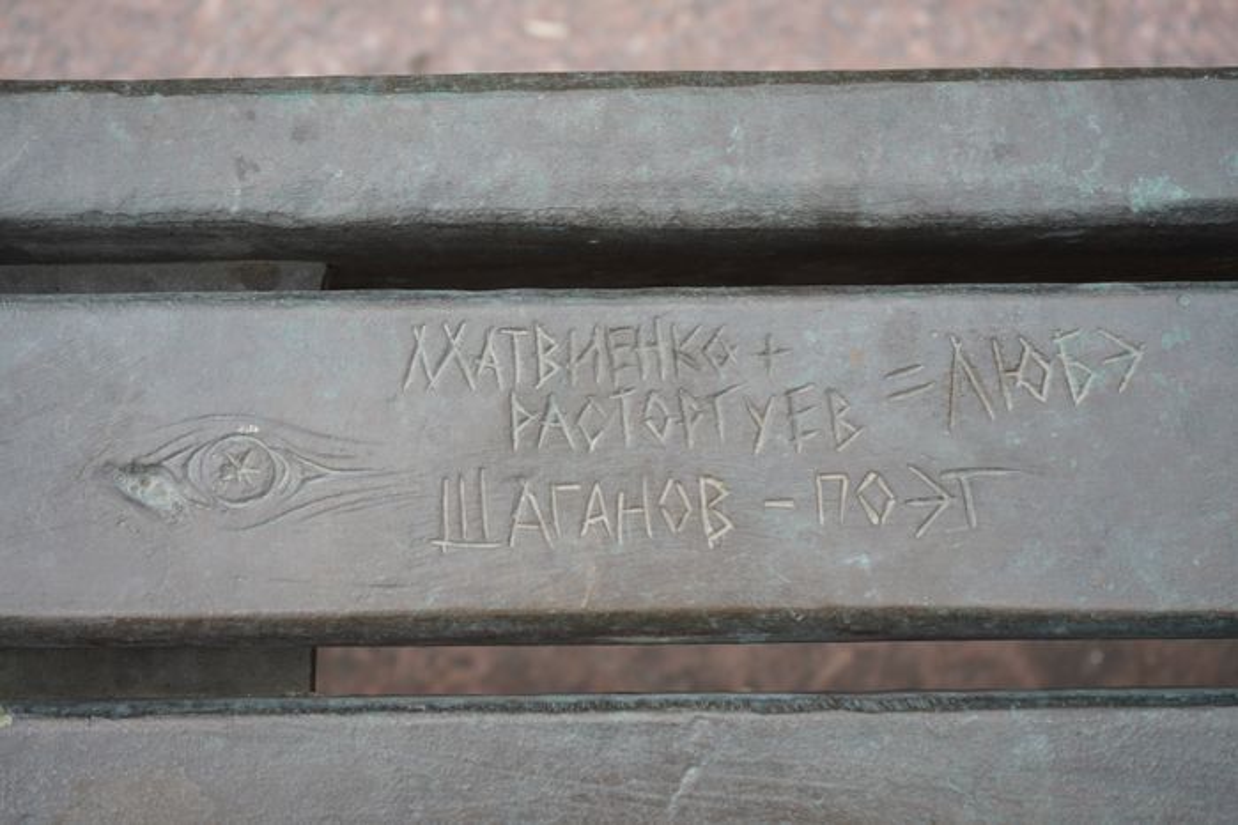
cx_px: 619
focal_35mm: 48
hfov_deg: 41.1
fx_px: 1651
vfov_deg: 28.1
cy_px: 412
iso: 100
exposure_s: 1/160
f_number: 4.5
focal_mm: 48
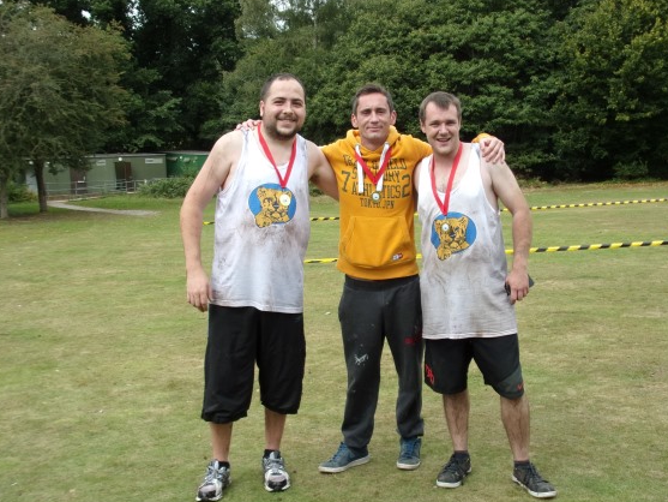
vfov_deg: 34.4
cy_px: 267
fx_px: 811
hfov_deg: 44.8
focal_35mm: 42
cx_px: 351
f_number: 3.9
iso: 80
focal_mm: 7
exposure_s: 1/320
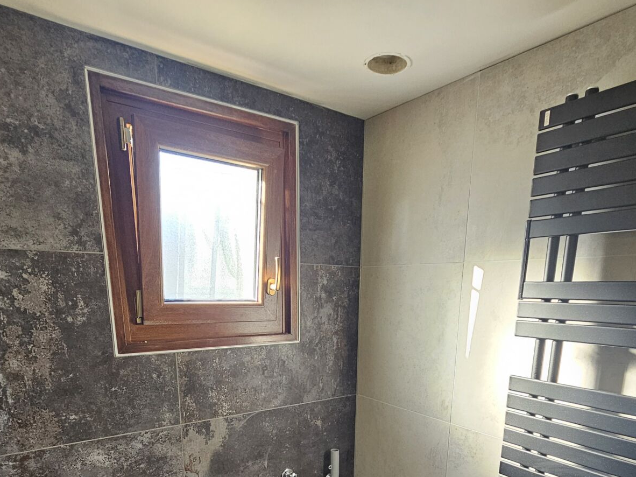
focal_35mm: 22
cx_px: 326
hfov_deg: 76.4
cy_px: 399
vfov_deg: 55.5
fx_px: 404
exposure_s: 1/50
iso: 125
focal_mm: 2.2
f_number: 2.2
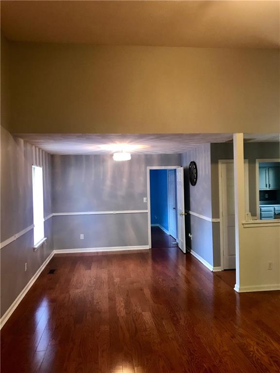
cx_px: 140
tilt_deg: -0.6
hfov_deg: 49.7
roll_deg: +0.9
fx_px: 302
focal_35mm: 28
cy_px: 186
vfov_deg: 63.4
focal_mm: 3.99
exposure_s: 1/15
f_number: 1.8
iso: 64
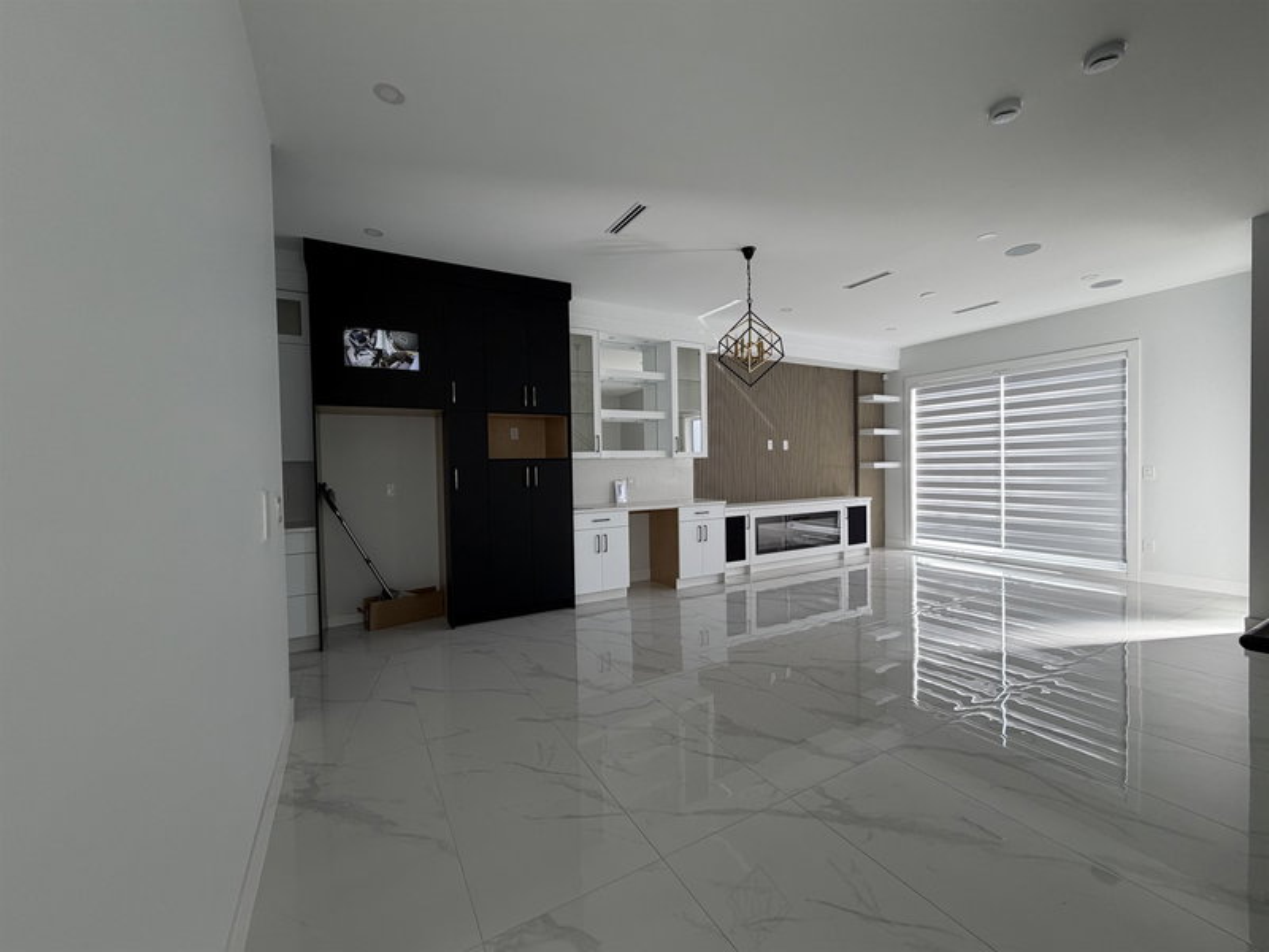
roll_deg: +0.9
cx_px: 634
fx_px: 513
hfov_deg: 102.1
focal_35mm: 14
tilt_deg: -1.0
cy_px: 476
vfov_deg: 85.7
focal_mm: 2.22
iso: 100
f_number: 2.2
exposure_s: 1/120
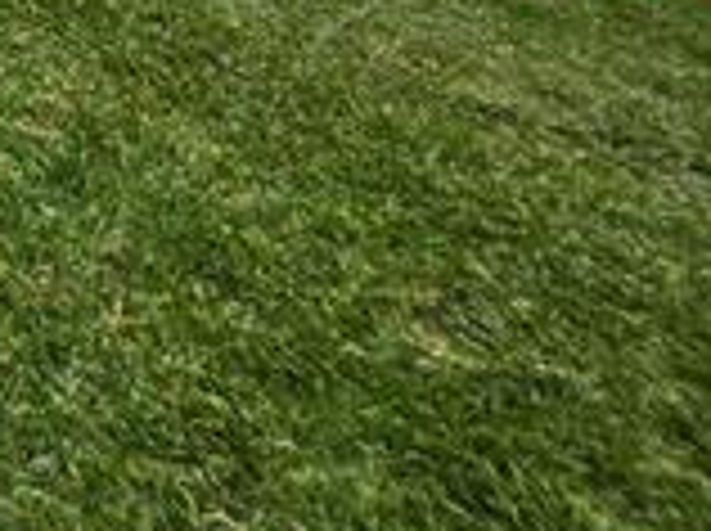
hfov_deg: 17.8
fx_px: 1354
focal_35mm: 66
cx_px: -778
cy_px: -648
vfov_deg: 15.5
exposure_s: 1/353
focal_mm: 2.2
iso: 32
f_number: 1.9
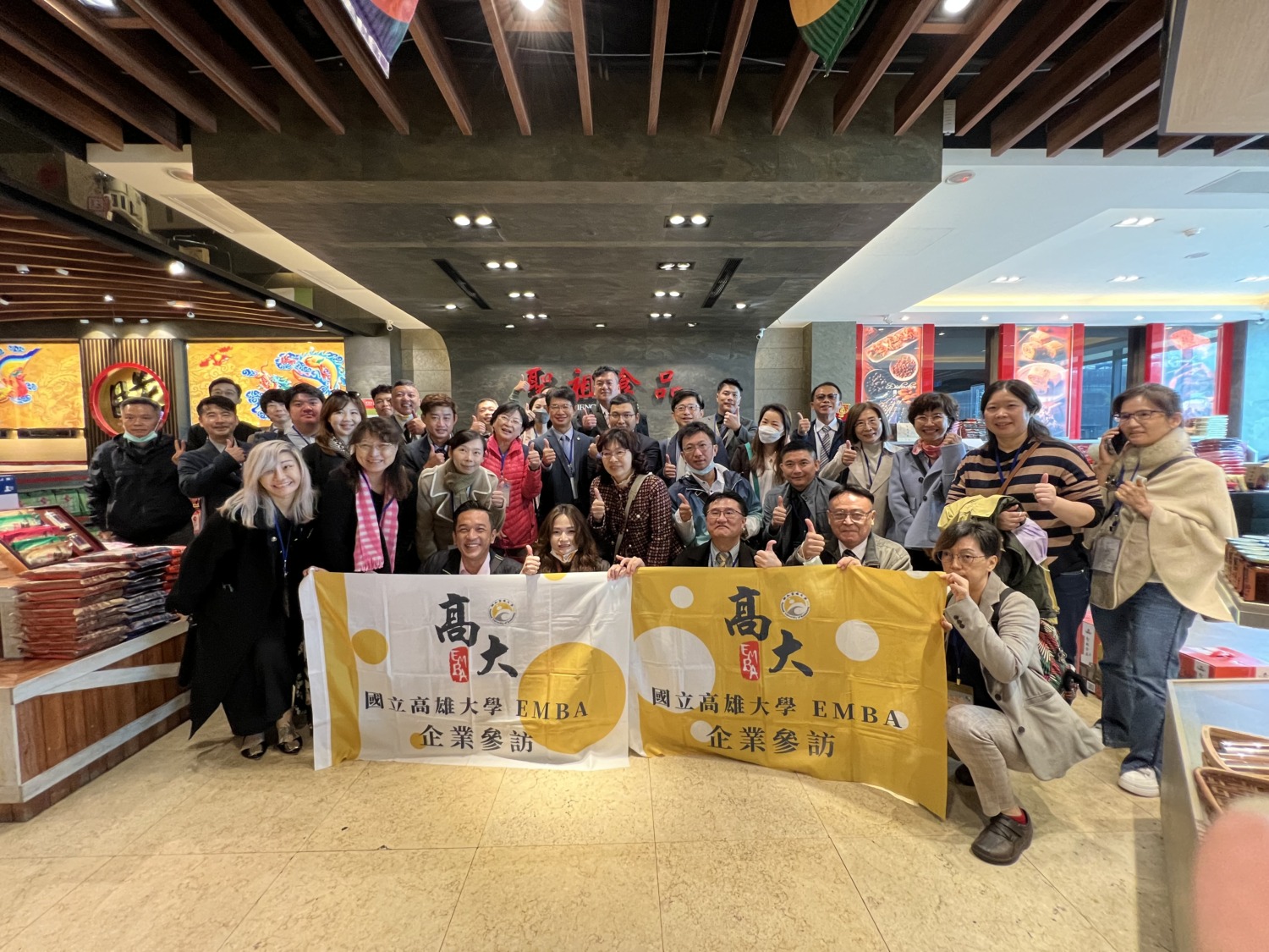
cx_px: 634
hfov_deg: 106.2
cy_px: 476
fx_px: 477
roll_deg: +0.6
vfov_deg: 89.9
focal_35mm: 13
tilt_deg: -3.4
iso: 320
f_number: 1.8
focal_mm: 1.57
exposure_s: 1/60
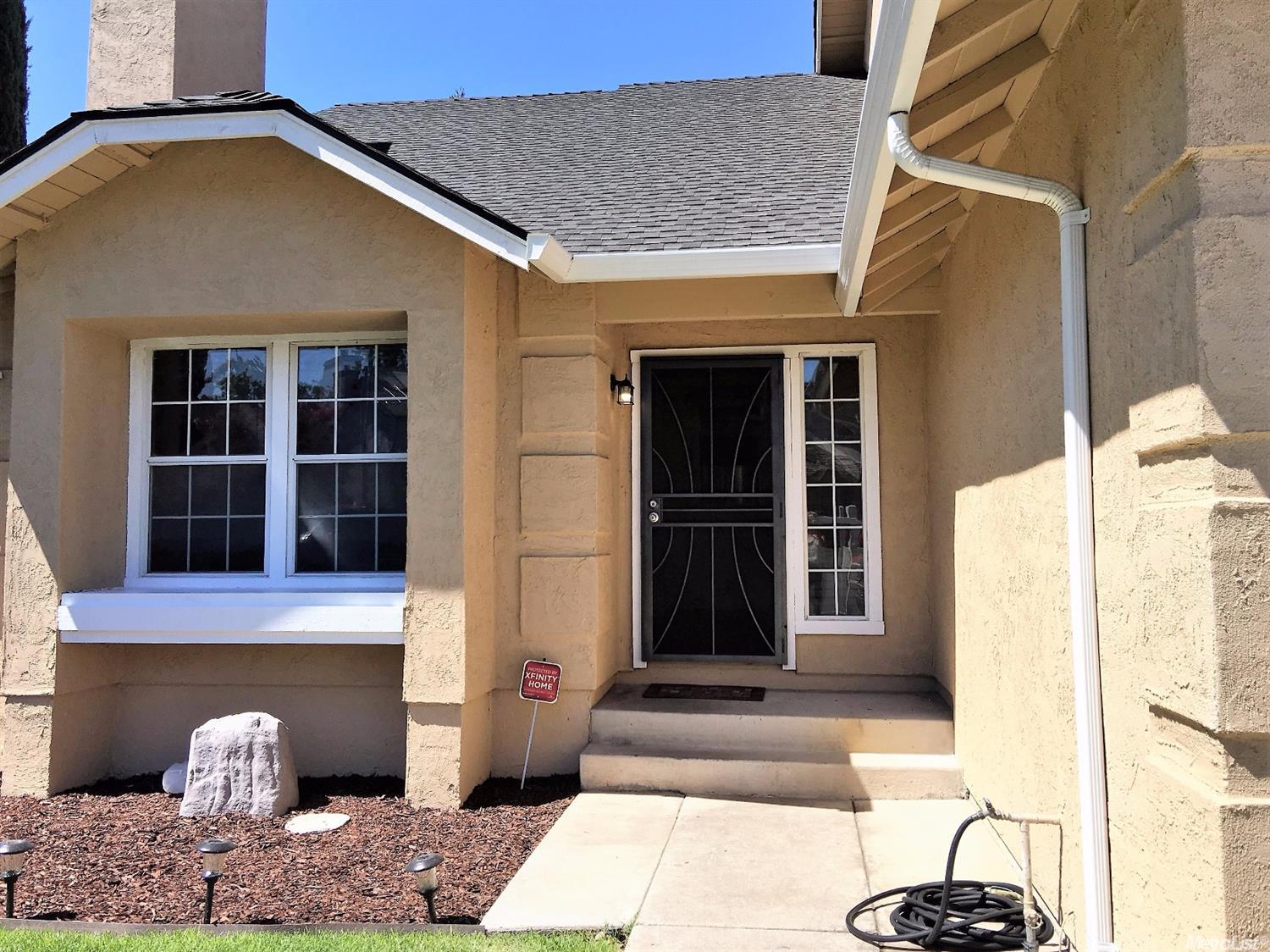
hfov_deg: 61.7
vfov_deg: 48.2
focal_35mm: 29
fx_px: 1064
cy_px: 476
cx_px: 635
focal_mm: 4.15
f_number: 2.2
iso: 25
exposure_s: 1/1374
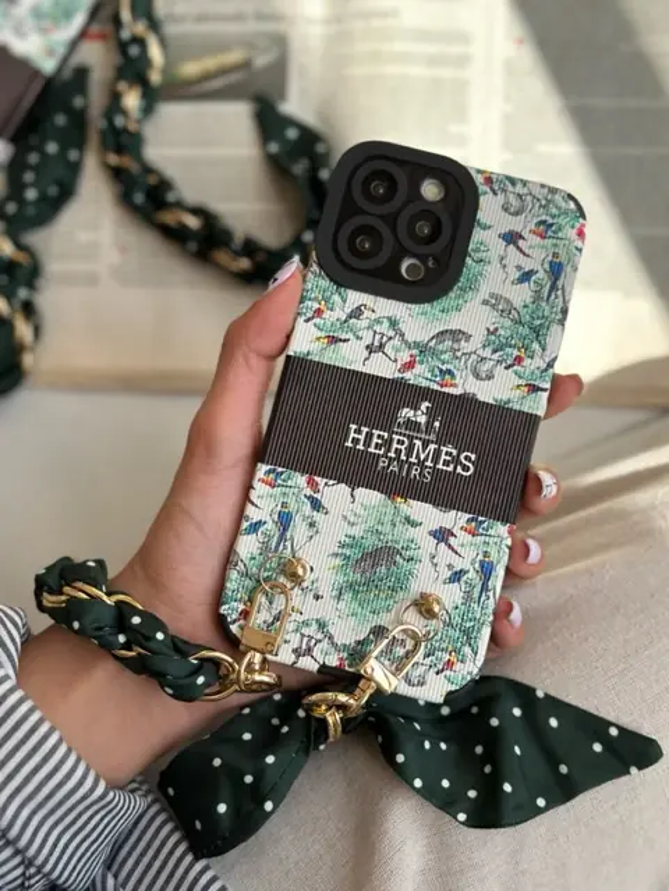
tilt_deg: -82.7
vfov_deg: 39.7
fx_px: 1237
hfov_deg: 30.3
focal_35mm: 48
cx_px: 334
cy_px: 446
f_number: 1.78
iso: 80
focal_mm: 6.86
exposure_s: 1/2114
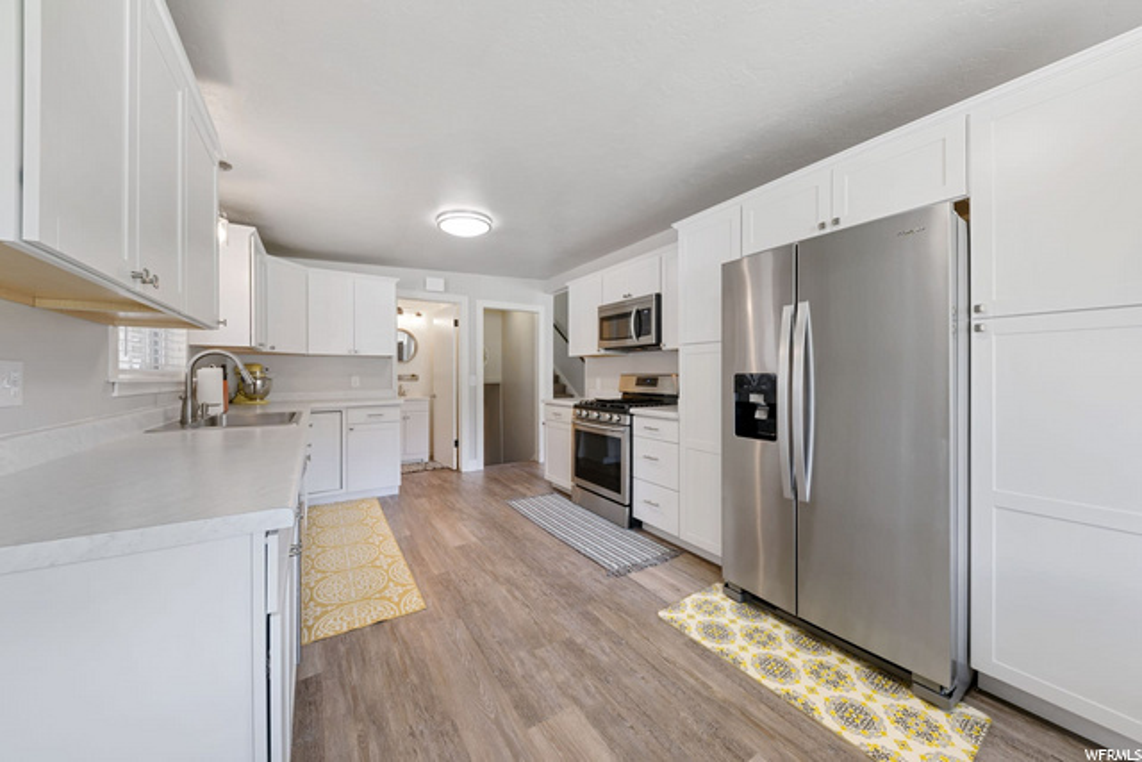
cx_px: 571
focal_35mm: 12
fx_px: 381
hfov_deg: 112.6
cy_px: 381
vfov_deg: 90.0
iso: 100
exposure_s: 1/5
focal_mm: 12
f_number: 8
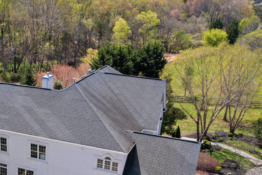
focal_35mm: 48
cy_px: 146
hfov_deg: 37.4
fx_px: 349
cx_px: 8
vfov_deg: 27.4
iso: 110
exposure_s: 1/1250
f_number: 2.8
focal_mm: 8.38
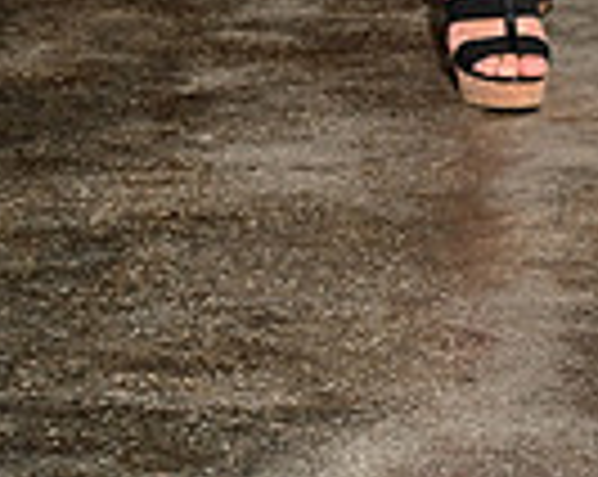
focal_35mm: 320
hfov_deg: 6.0
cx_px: 616
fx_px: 5655
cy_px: -666
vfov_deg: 4.7
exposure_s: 1/160
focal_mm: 78
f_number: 6.3
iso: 1000
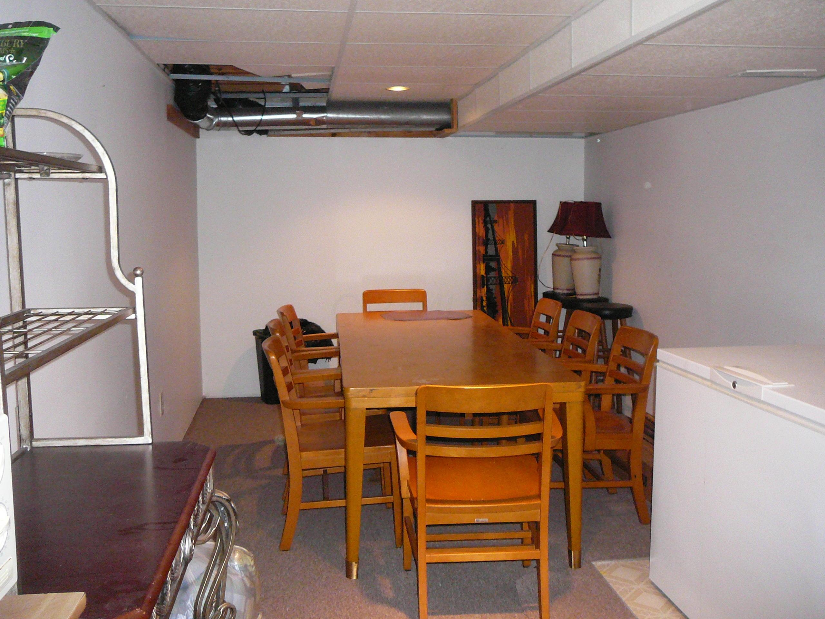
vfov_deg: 40.7
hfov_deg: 52.6
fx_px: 834
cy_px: 310
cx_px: 412
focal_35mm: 35
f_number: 2.8
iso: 400
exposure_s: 1/30
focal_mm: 5.2
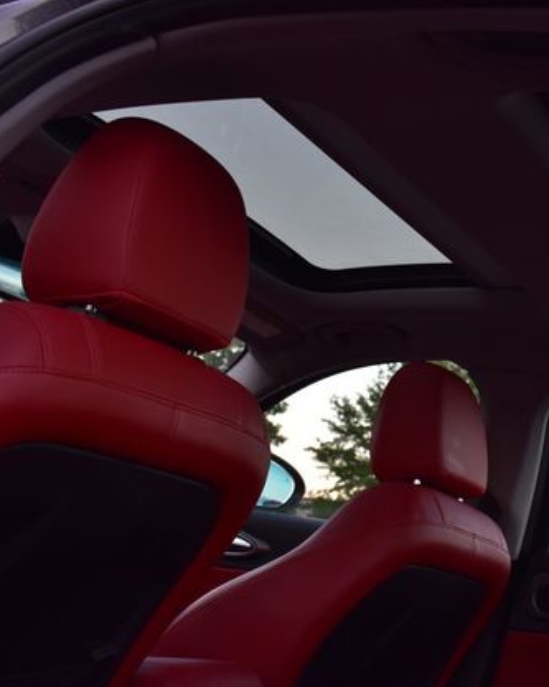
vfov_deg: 37.6
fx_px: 1011
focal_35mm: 50
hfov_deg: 29.2
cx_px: 495
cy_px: 343
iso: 400
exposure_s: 1/30
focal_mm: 23
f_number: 7.1
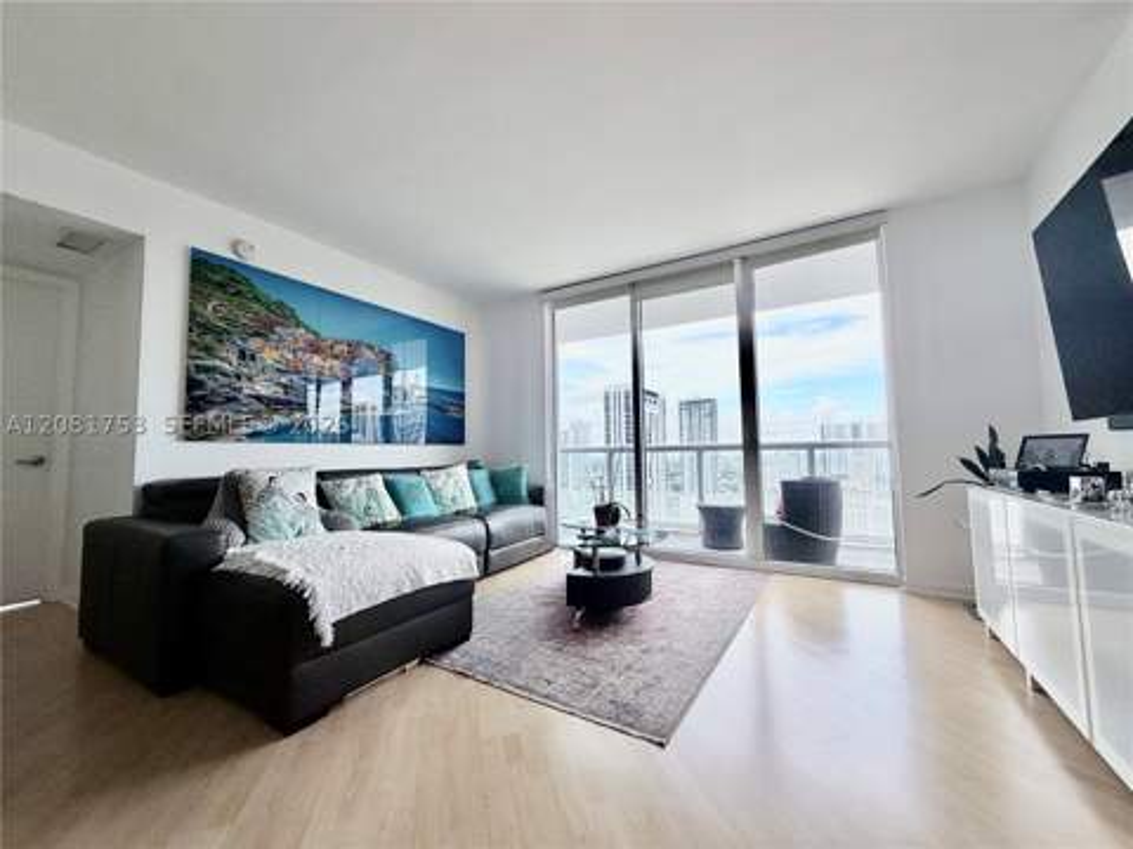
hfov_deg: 102.1
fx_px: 458
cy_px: 424
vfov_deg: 85.7
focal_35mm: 14
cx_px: 566
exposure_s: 1/455
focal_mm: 2.22
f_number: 2.2
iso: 64
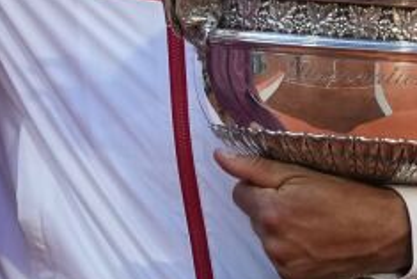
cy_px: -68
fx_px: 14603
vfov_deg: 1.1
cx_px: -20
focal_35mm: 1260
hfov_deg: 1.6
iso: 1250
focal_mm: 247
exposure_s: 1/1250
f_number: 5.6
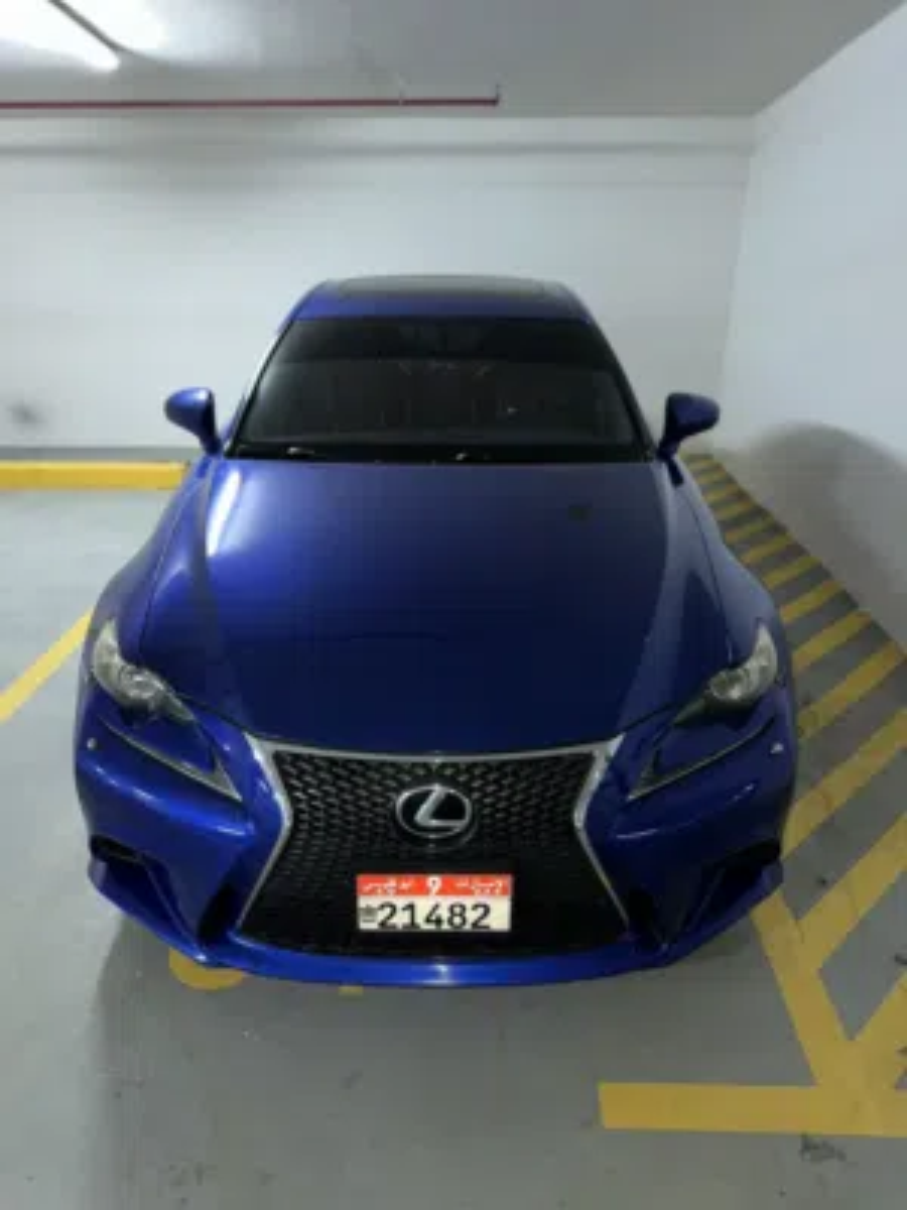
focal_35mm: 24
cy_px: 605
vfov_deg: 71.6
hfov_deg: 56.8
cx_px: 454
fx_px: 838
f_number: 1.78
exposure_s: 1/12
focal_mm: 6.86
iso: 100
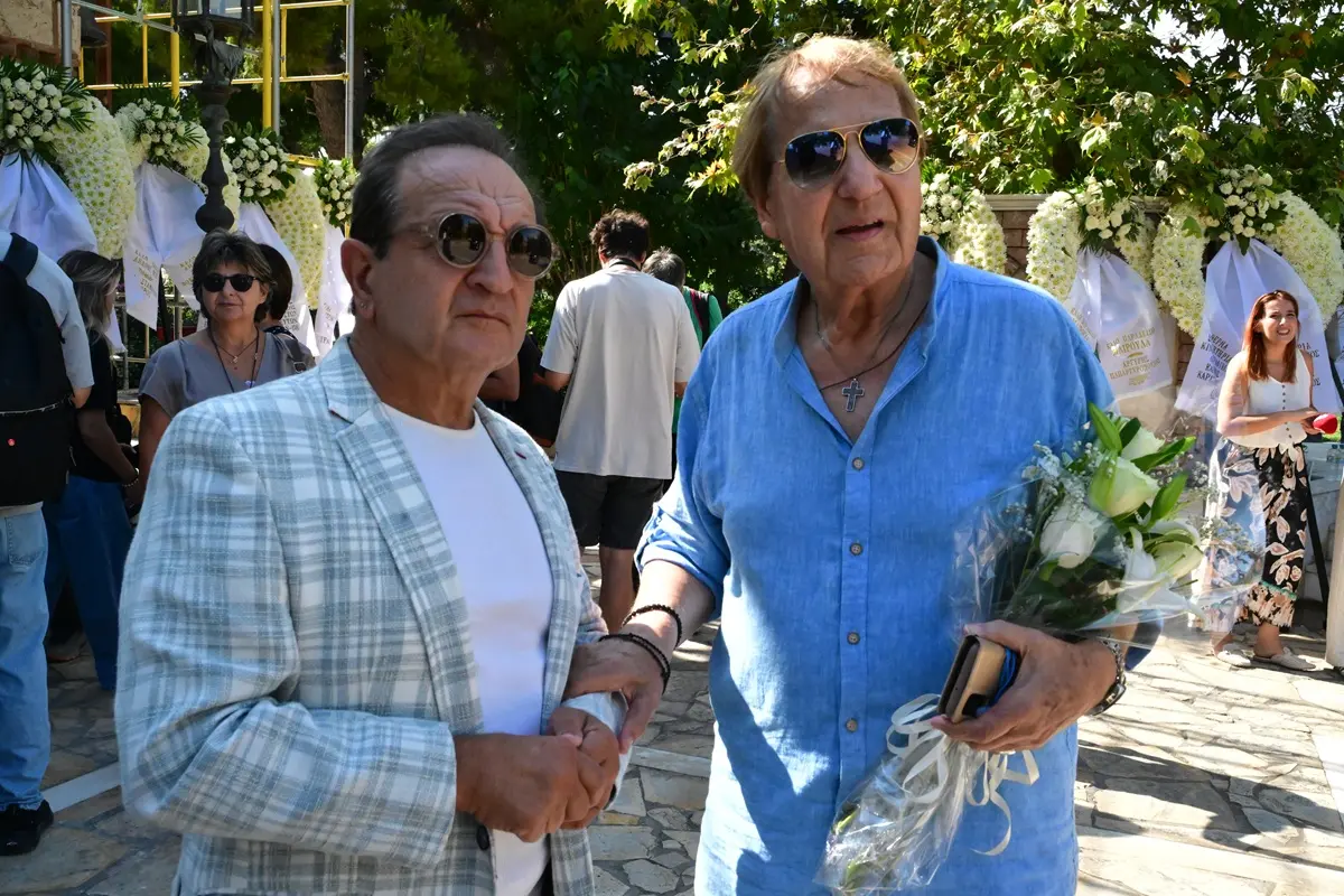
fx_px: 1251
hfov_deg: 56.5
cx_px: 672
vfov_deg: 39.4
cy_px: 448
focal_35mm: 34
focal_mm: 33.5
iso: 8000
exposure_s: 1/2000
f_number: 13
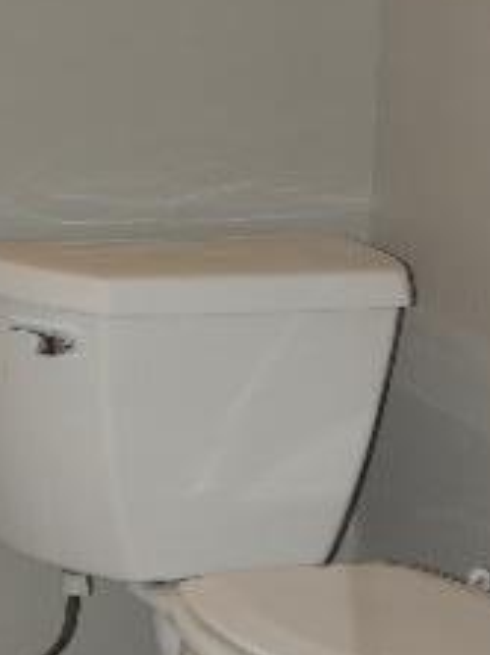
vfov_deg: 15.9
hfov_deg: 11.6
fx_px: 2345
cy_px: 289
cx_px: -127
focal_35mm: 124
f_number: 3.4
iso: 200
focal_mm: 7.6
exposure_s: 1/30
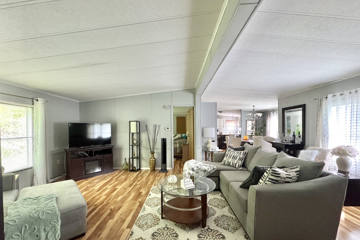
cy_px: 129
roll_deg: +0.8
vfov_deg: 77.2
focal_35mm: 15
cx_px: 176
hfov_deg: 100.4
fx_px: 150
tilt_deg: -0.4
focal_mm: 2.22
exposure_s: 1/60
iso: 800
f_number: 2.2
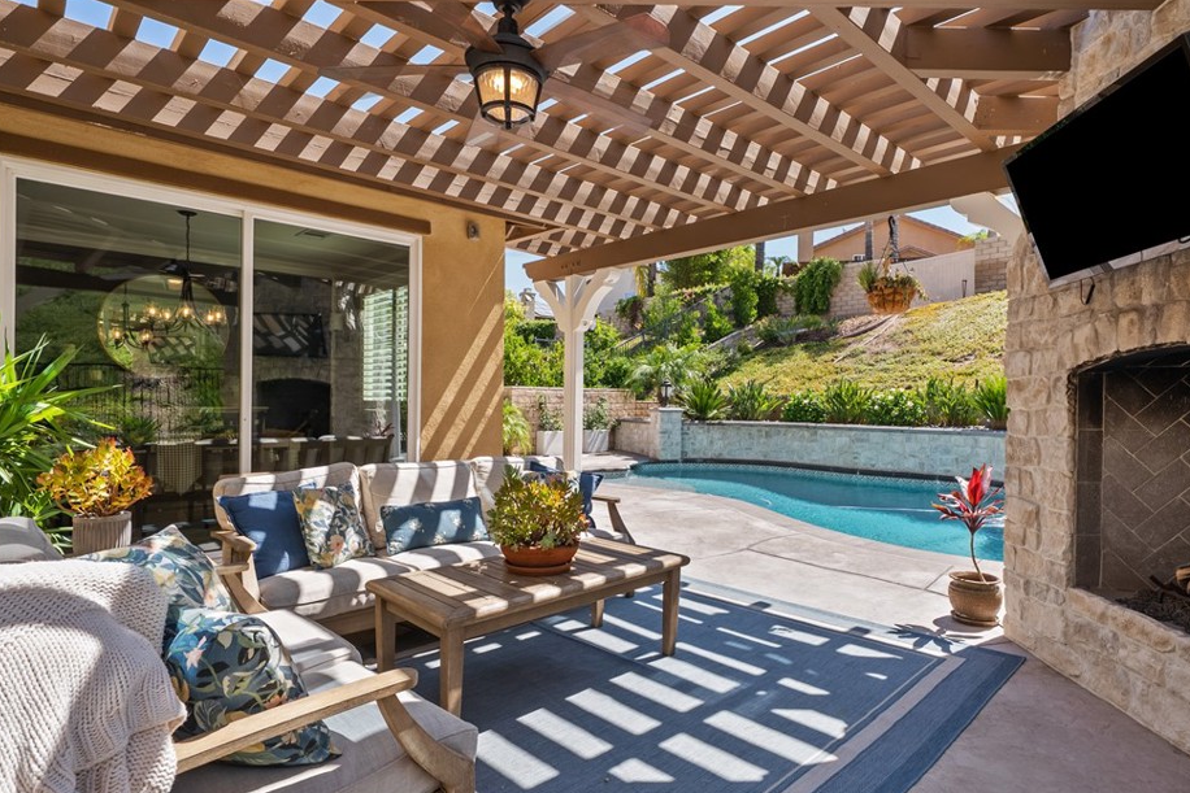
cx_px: 653
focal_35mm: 19
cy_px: 395
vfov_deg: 64.6
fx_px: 628
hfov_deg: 86.6
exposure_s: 1/100
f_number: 9
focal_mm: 17
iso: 250
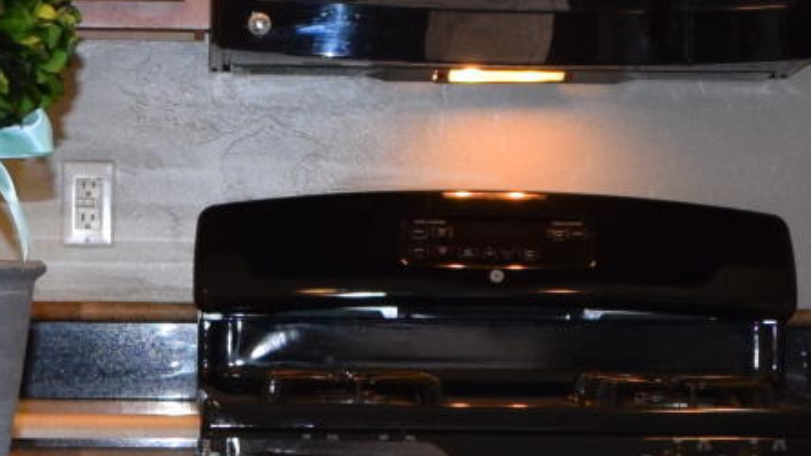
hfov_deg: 11.3
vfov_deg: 6.3
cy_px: 578
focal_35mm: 190
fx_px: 4084
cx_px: 405
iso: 800
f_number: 4.5
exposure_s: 1/80
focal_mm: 18
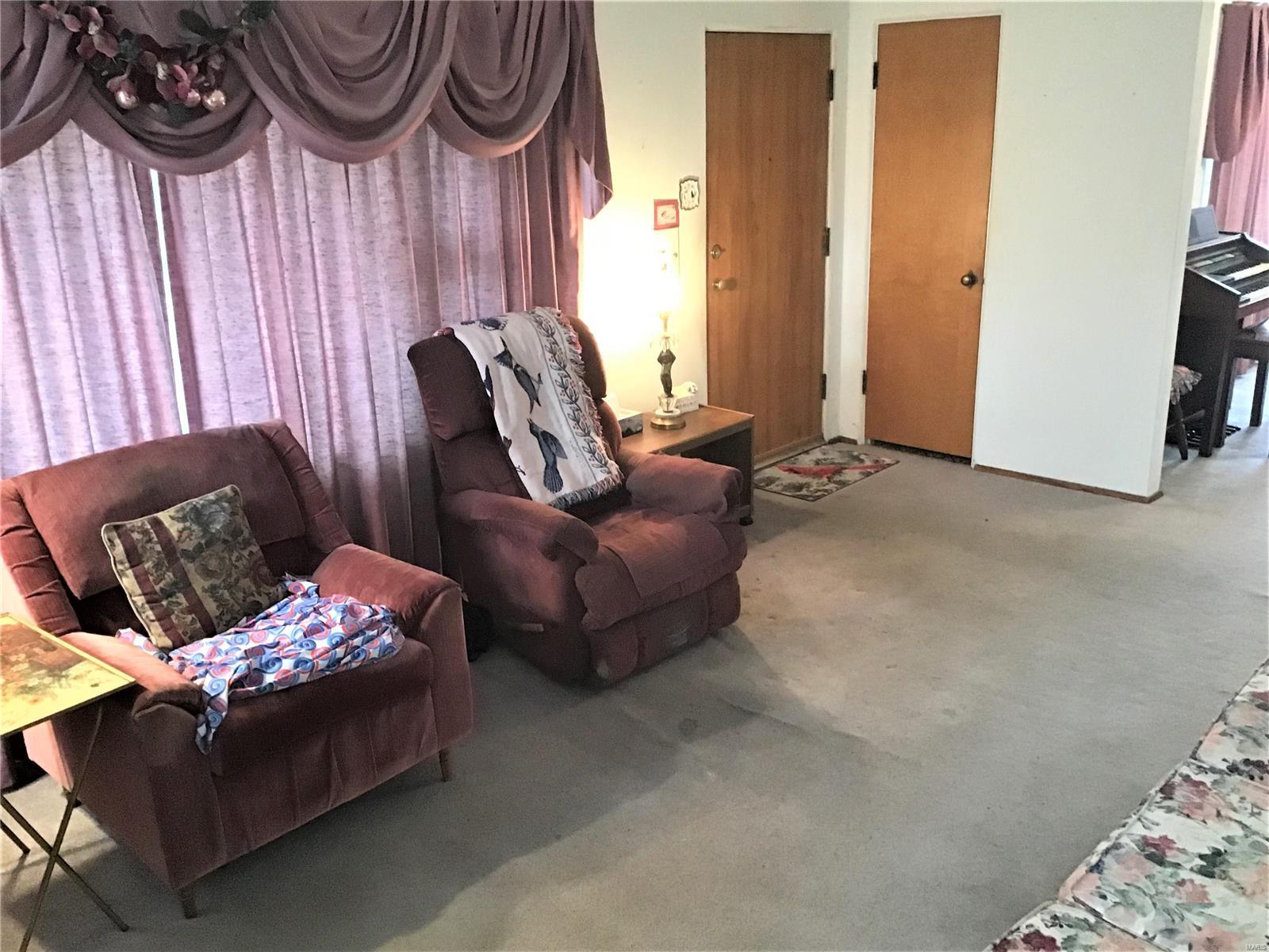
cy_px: 476
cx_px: 634
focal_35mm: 31
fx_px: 1136
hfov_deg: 58.4
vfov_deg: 45.4
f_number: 2.4
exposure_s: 1/20
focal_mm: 3.3
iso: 200
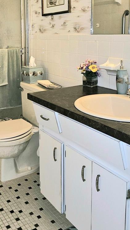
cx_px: 21
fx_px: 245
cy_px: 60
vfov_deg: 48.7
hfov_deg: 28.9
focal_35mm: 40
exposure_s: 1/24
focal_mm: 6.3
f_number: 1.7
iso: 100
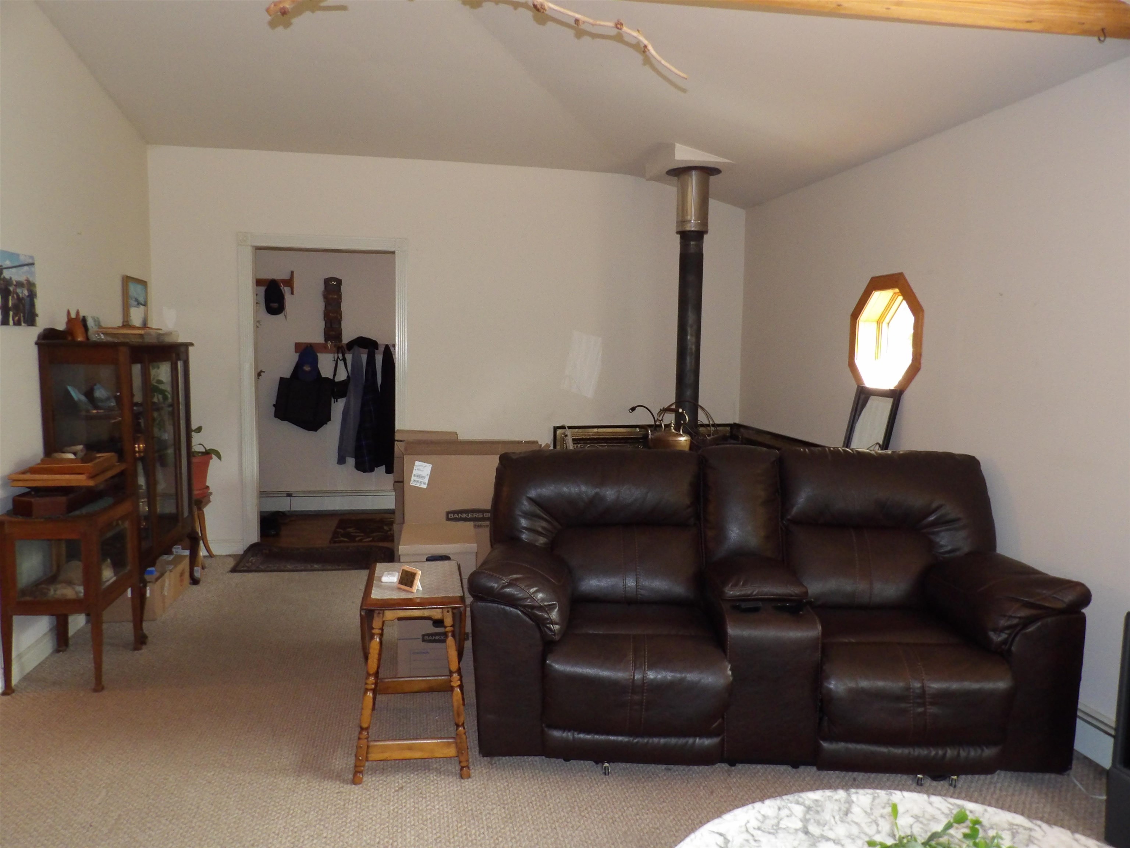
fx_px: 783
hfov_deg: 71.6
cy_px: 424
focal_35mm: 24
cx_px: 565
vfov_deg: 56.8
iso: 400
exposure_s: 1/33
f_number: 3.2
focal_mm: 4.3
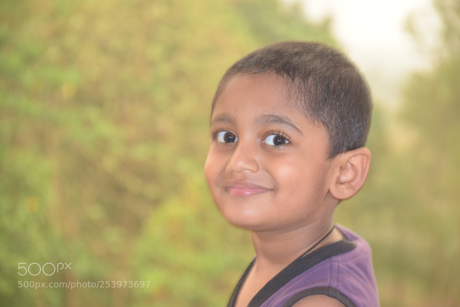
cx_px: 230
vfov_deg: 9.2
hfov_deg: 13.7
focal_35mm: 150
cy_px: 154
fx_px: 1917
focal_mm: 100
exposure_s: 1/2
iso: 200
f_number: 5.6
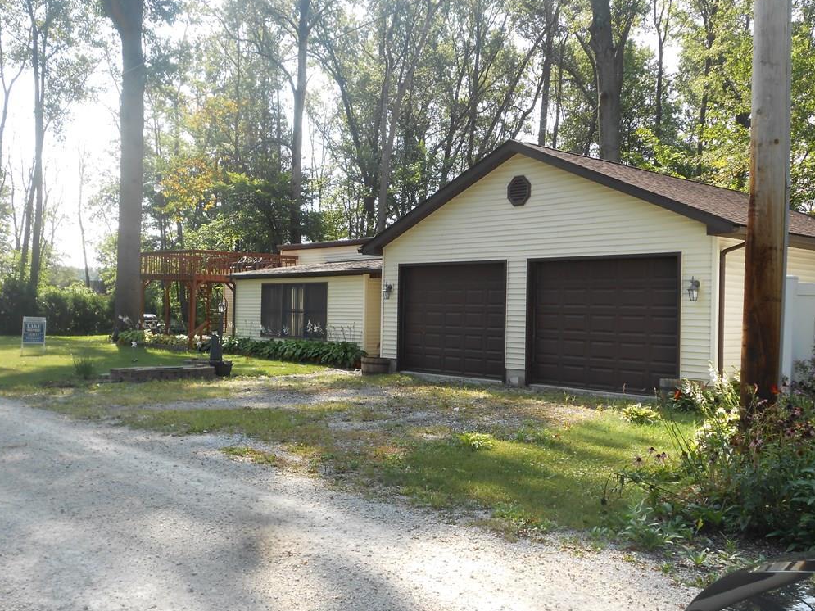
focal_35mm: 35
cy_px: 302
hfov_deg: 52.6
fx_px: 824
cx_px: 413
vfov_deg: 40.7
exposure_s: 1/160
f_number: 3.9
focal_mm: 6
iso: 80
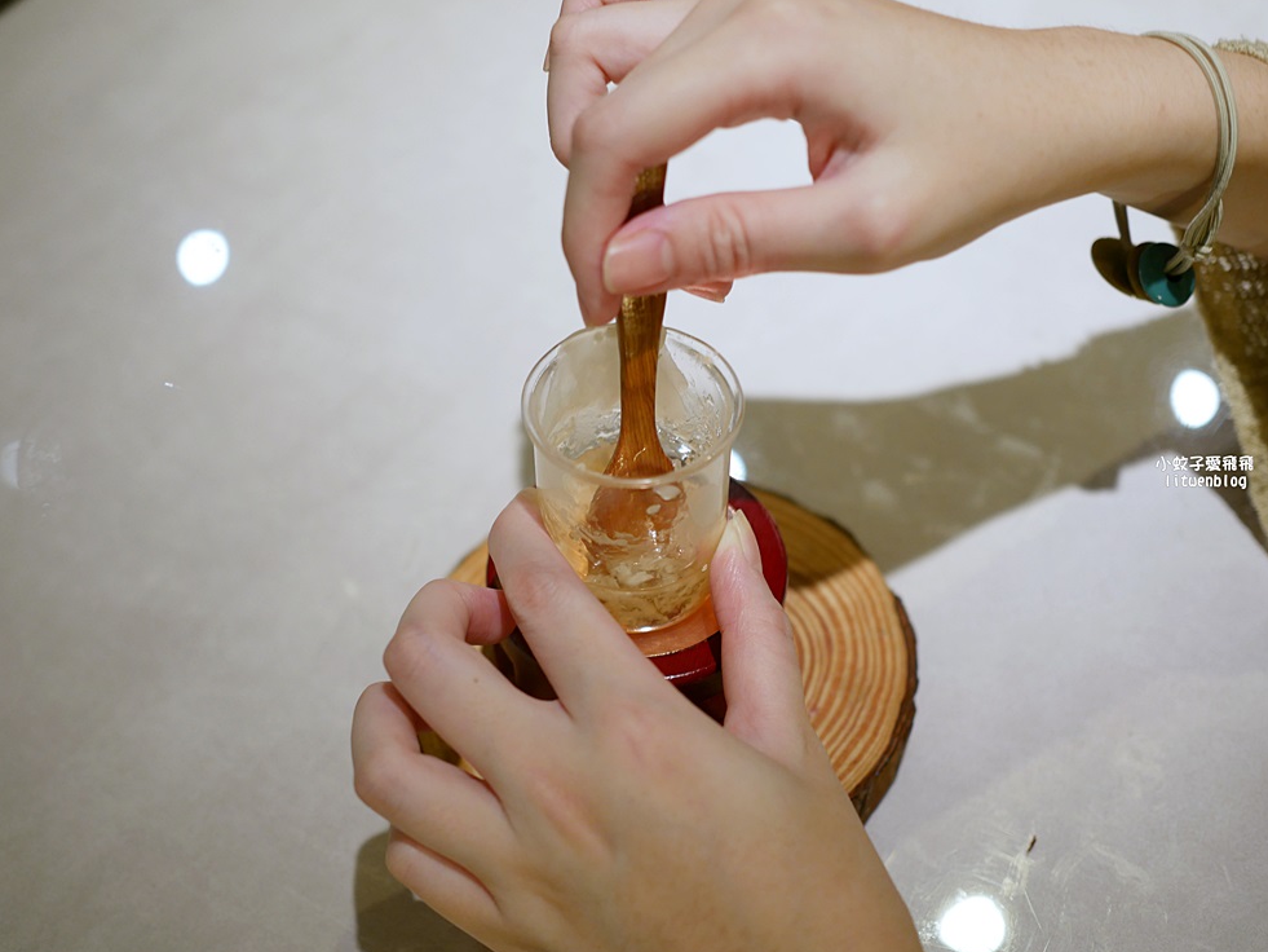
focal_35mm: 51
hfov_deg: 37.5
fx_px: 1868
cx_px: 636
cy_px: 478
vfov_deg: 28.6
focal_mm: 25
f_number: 1.8
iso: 250
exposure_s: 1/60
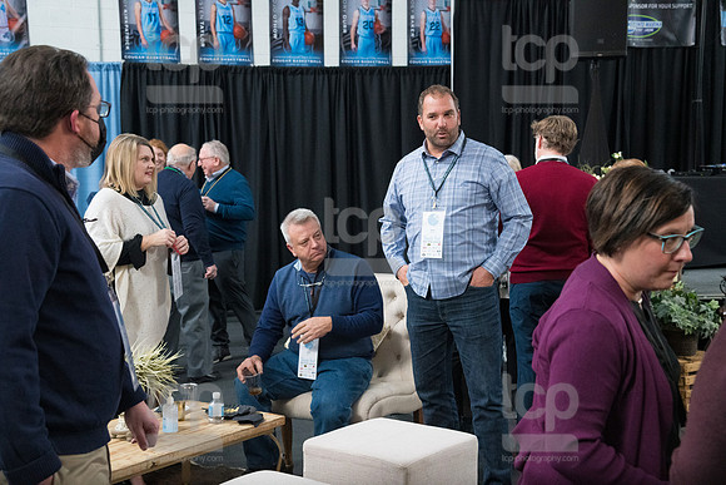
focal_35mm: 58
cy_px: 242
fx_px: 1170
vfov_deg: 23.4
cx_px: 363
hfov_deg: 34.5
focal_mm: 58
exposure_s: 1/250
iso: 4000
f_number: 5.6
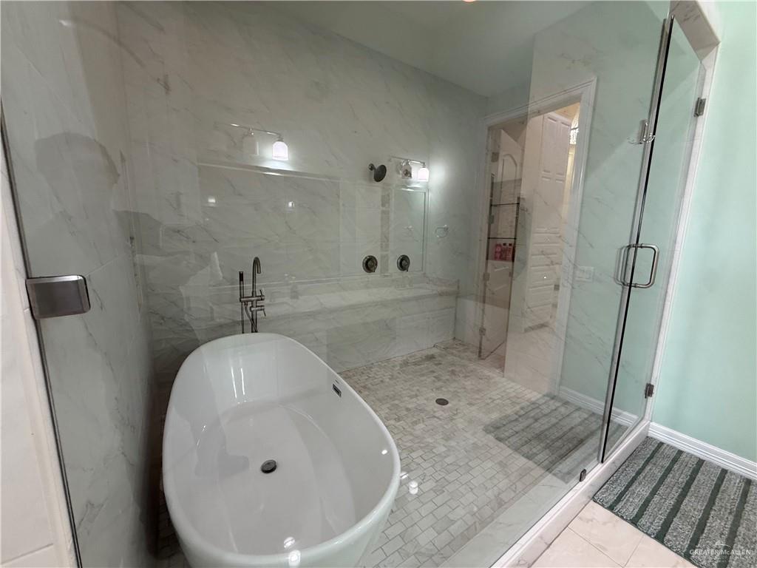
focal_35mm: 14
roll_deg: -1.3
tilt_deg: -9.2
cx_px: 378
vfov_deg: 85.7
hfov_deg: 102.1
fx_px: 306
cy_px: 284
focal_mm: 2.22
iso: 200
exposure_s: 1/60
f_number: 2.2
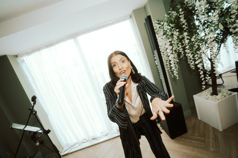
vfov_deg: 73.7
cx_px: 119
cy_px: 79
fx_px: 106
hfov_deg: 96.8
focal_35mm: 16
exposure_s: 1/60
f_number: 2.8
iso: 500
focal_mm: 16
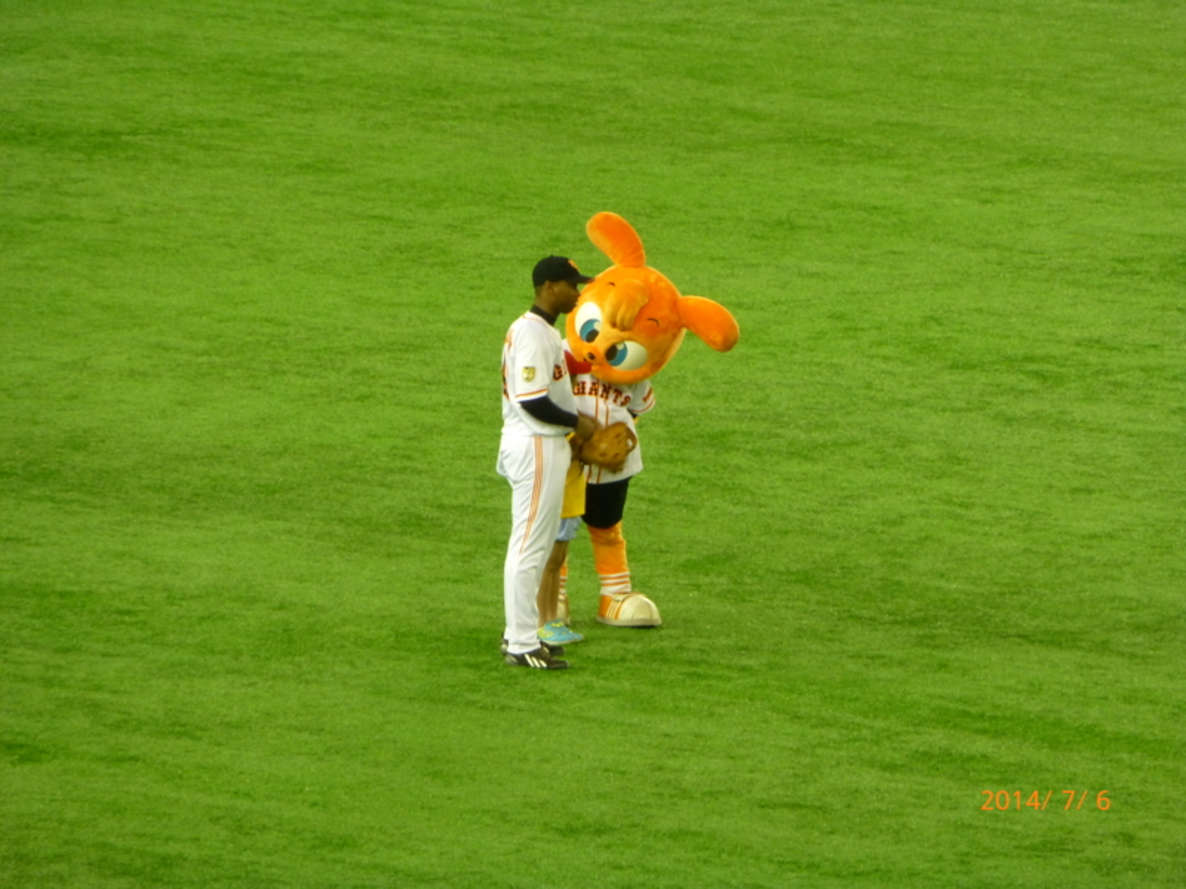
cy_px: 444
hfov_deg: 4.1
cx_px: 593
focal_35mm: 480
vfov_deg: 3.1
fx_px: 16446
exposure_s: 1/30
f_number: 6.4
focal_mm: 86
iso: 400
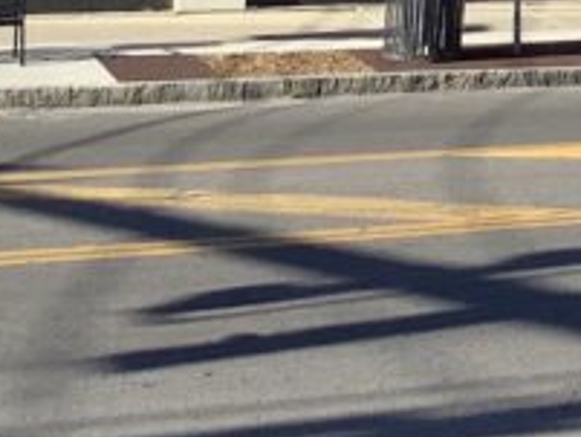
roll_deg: -1.7
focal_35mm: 158
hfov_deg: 11.7
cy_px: -324
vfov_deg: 9.0
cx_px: 997
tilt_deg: +3.4
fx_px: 2653
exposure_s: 1/840
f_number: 2.4
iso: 25
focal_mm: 3.3
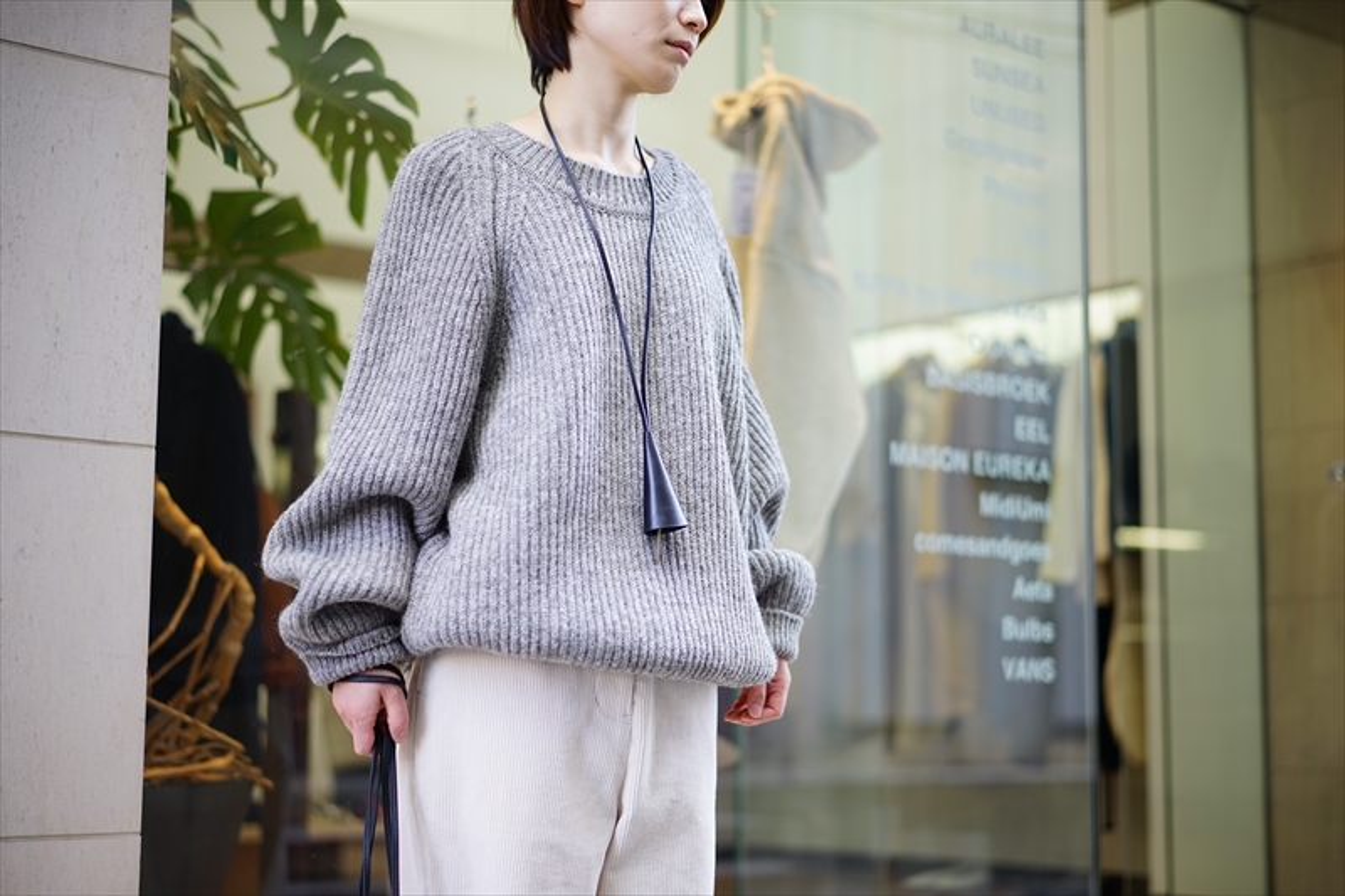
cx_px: 672
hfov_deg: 36.3
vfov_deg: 24.6
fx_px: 2054
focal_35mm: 55
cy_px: 448
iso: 100
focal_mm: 55
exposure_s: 1/100
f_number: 1.8
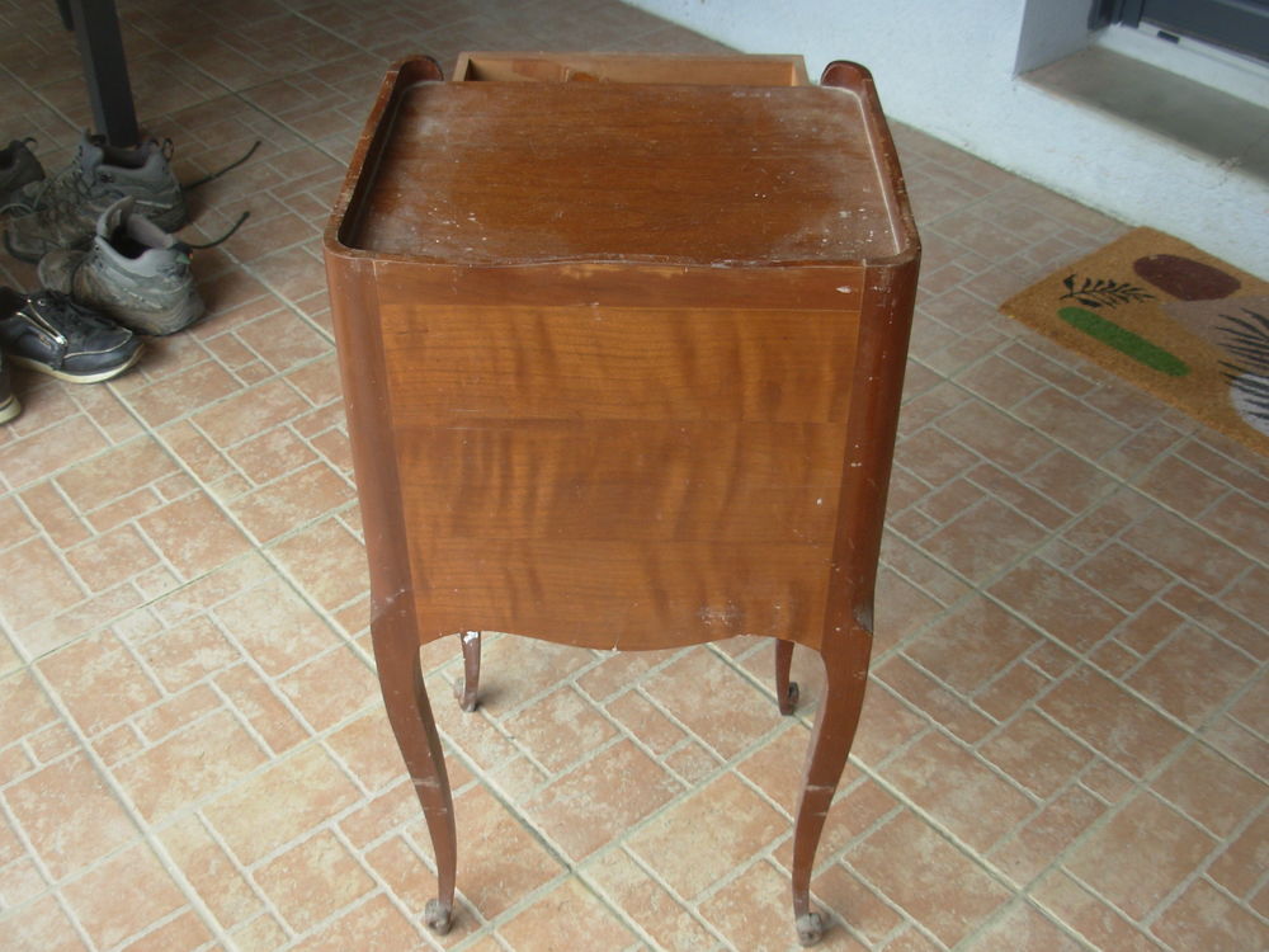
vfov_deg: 37.7
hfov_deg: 49.0
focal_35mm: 38
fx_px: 1393
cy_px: 476
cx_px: 634
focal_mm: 6.3
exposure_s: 1/186
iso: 50
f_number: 2.9
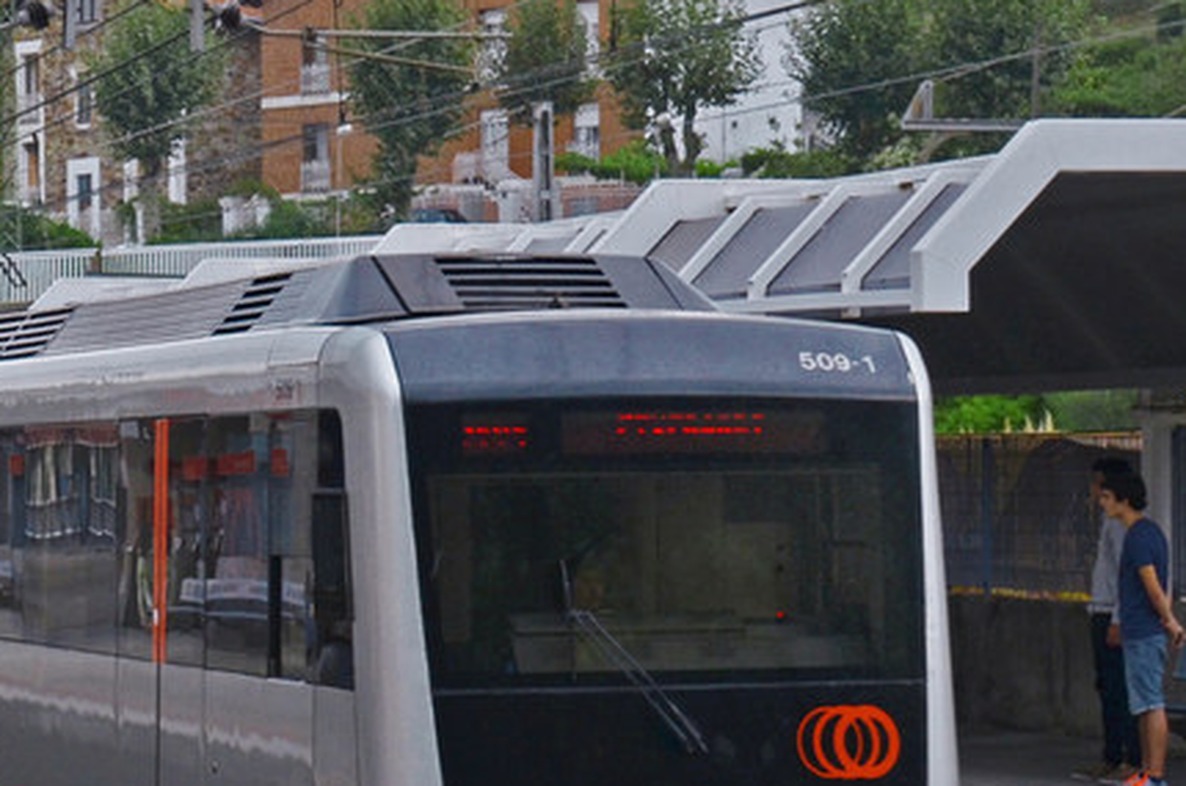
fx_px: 4406
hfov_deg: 15.2
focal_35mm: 134
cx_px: 157
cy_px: 582
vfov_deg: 10.2
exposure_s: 1/250
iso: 400
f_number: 6.3
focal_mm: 30
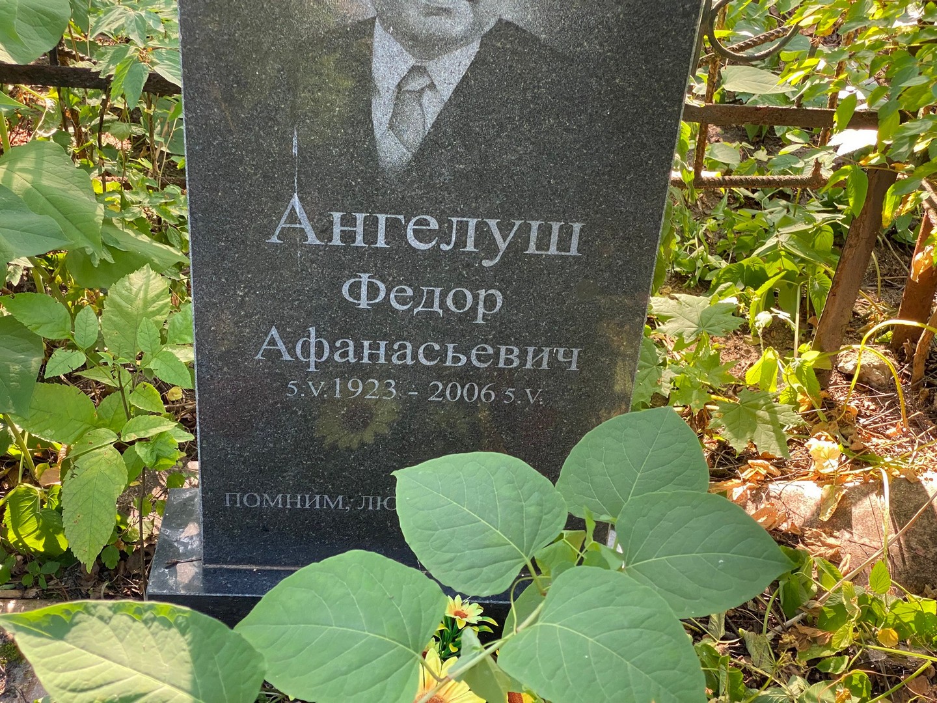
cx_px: 468
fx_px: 1408
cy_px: 352
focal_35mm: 52
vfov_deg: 28.0
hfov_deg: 36.8
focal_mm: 6
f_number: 2
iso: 100
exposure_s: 1/121
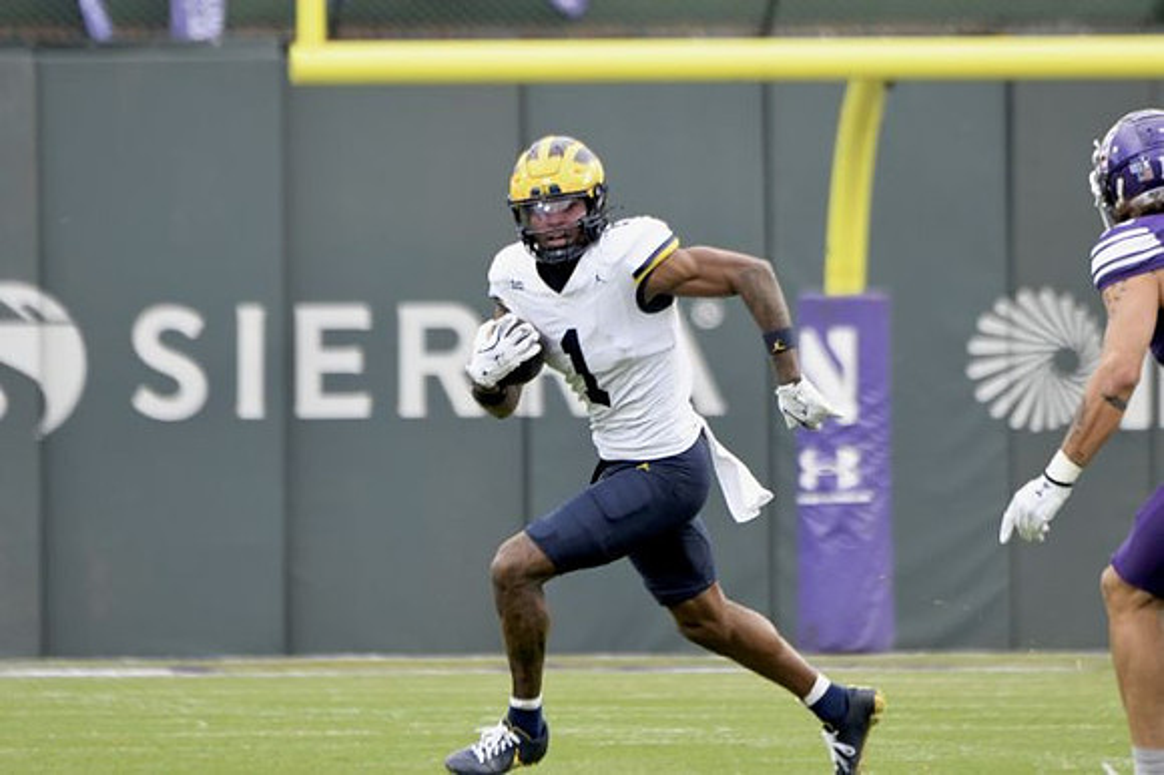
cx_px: 582
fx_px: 19388
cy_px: 388
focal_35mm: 600
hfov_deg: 3.4
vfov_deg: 2.3
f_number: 5.6
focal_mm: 400
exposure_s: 1/1000
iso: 1250
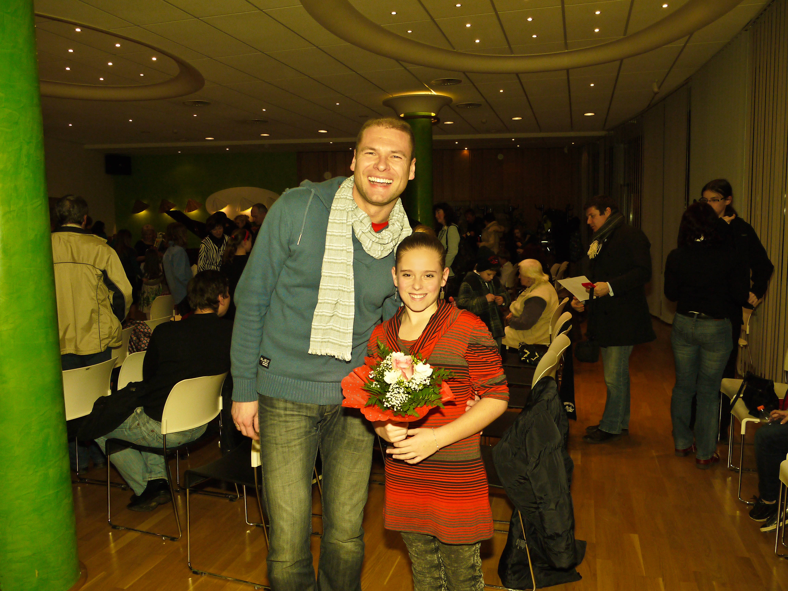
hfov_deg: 63.4
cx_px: 394
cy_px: 296
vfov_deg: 49.7
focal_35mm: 28
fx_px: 637
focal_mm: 14
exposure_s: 1/125
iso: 400
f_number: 5
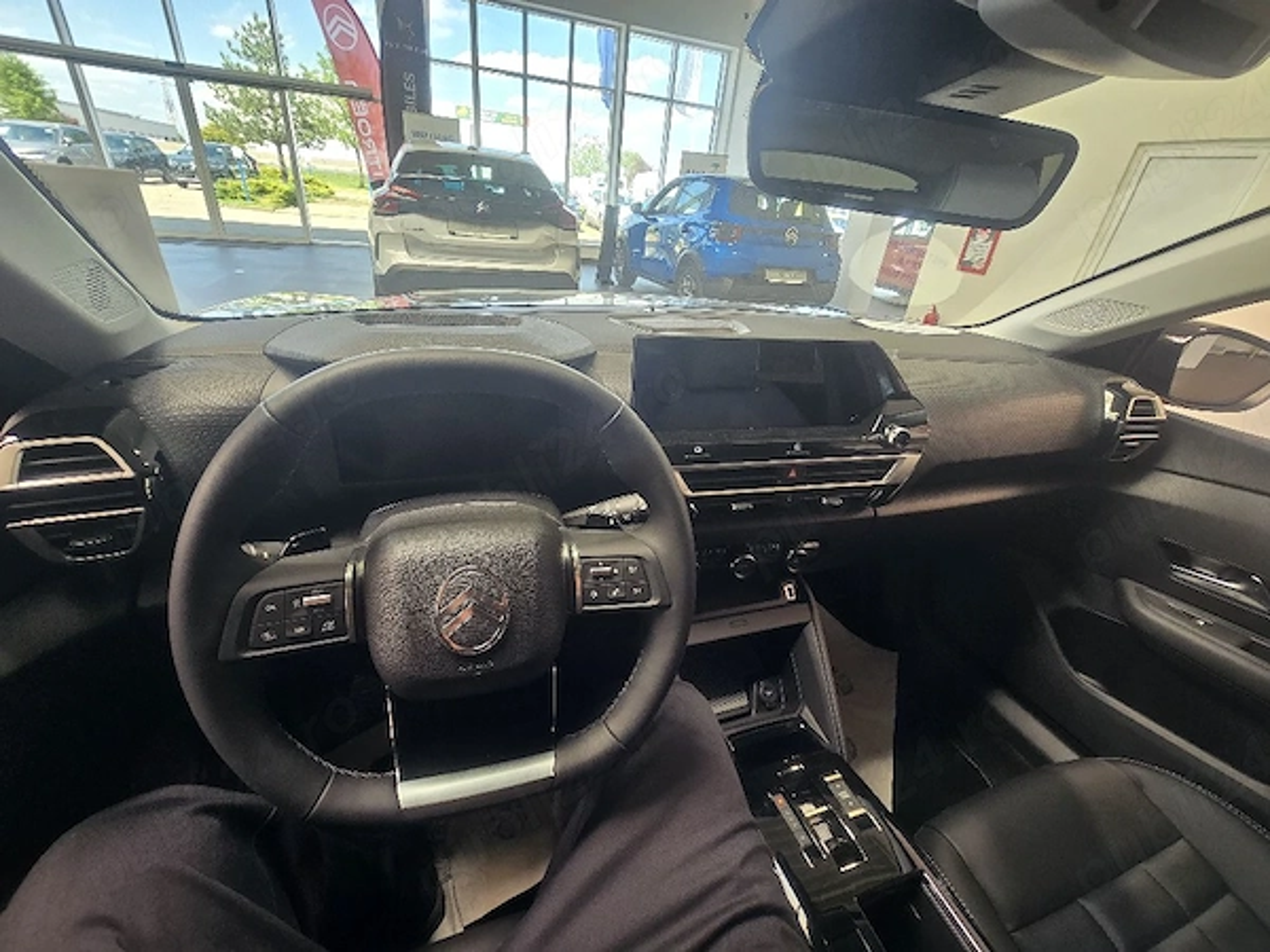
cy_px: 476
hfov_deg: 106.2
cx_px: 635
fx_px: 477
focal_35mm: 13
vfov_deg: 89.9
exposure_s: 1/50
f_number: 2.2
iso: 100
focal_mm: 2.2
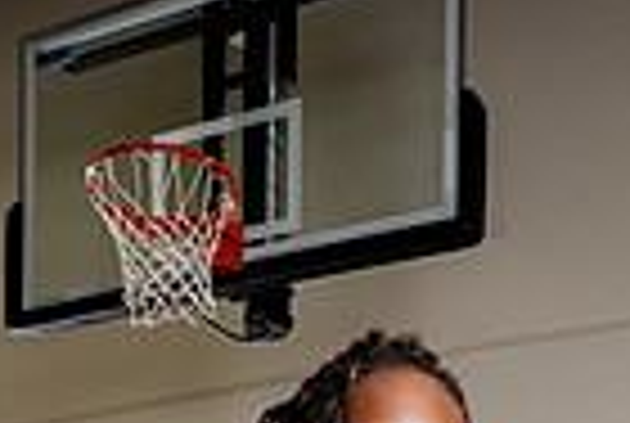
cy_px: 999
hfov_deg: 26.2
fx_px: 1350
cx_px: 400
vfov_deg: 13.4
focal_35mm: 77
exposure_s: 1/200
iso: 640
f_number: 8
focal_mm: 24
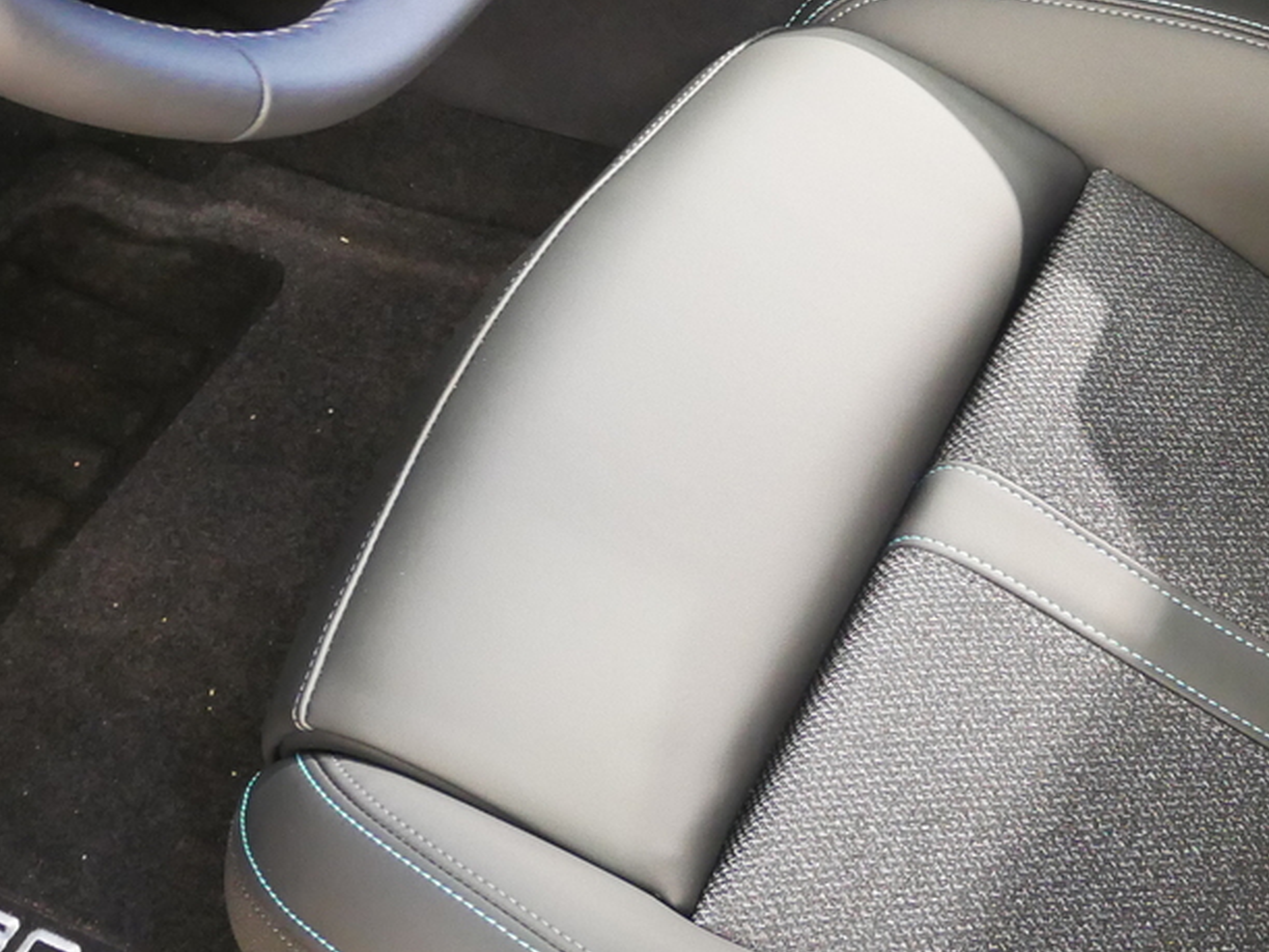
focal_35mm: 68
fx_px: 2493
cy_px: -106
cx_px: 1024
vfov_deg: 20.6
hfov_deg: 27.9
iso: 1250
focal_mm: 13
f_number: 3.6
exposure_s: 1/20
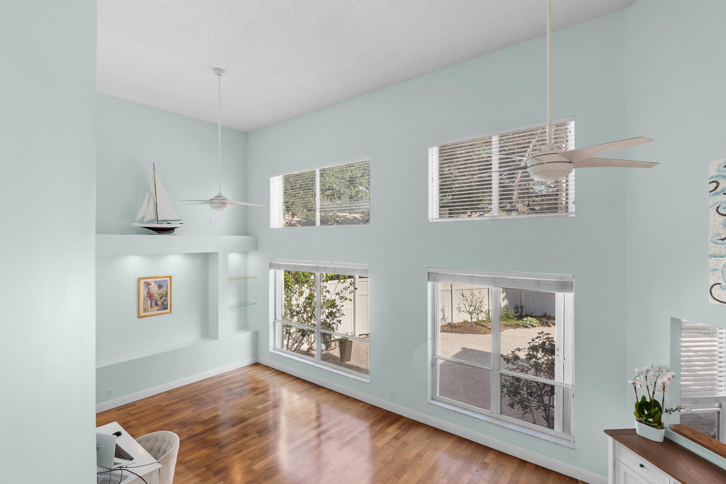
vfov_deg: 70.4
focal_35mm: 17
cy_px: 255
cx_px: 335
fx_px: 343
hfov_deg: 93.1
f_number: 8
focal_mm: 10
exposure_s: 1/20
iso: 100
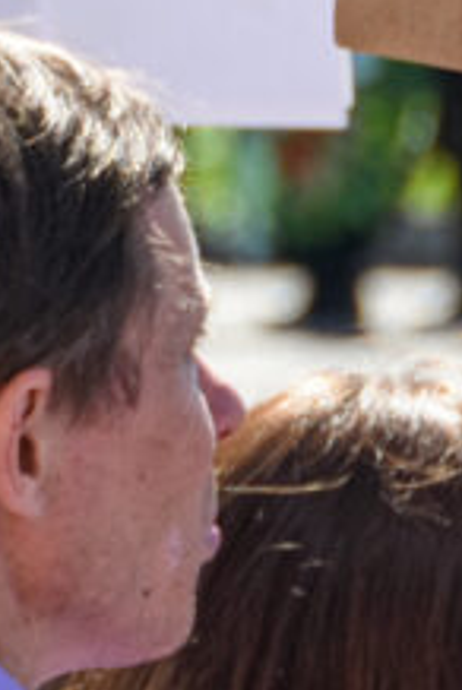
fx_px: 15019
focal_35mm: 783
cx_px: -649
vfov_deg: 2.6
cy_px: -218
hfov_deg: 1.8
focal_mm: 95
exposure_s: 1/500
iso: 200
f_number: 5.6
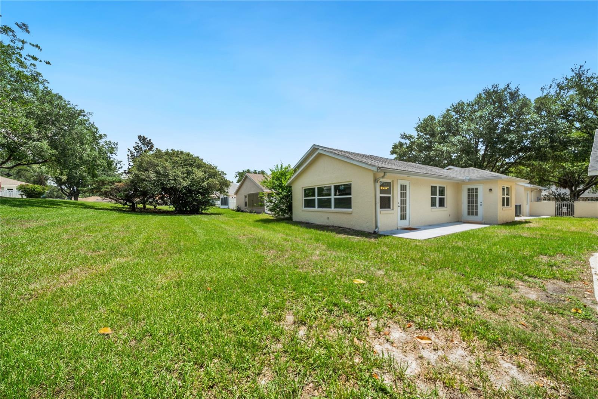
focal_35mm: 12
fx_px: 199
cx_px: 299
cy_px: 200
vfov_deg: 90.1
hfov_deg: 112.6
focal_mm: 12
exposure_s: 1/100
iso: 80
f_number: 9
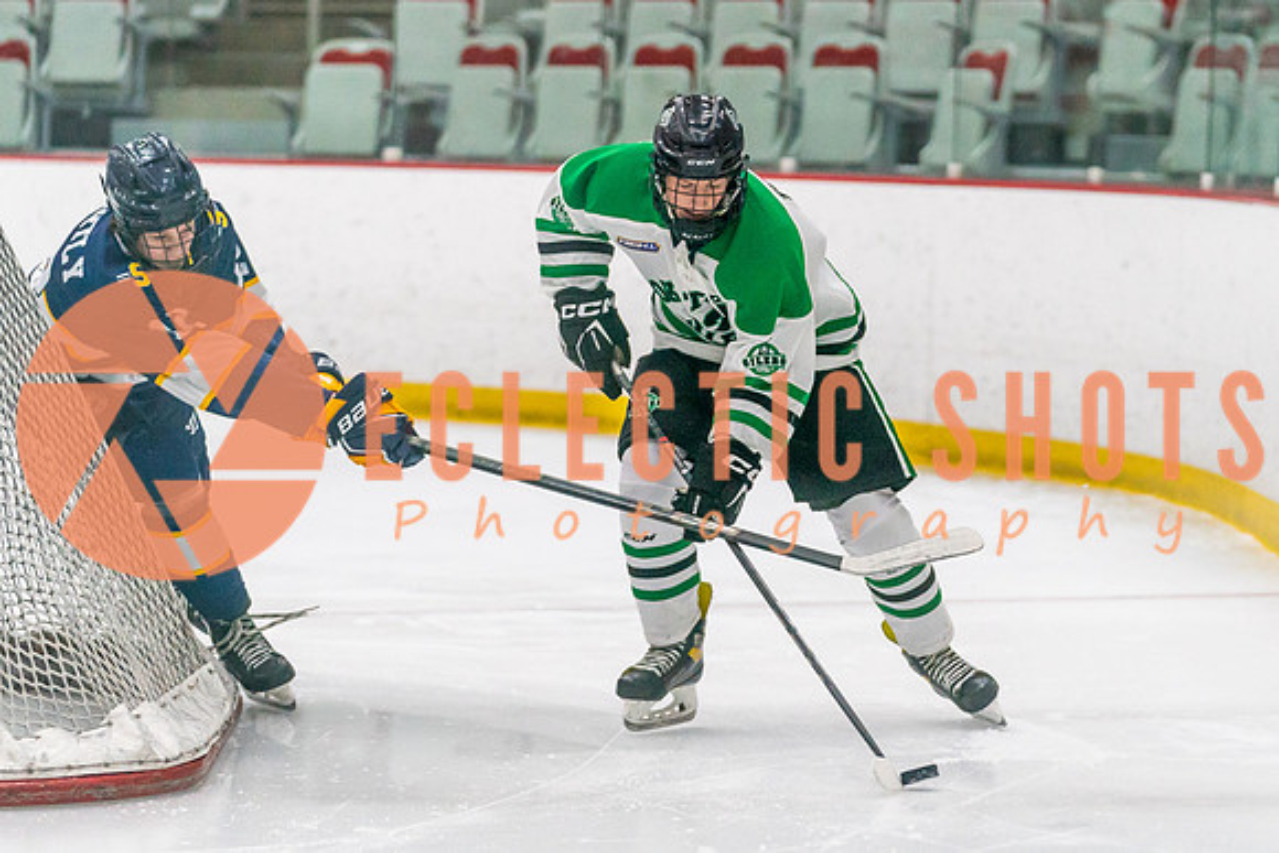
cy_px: 535
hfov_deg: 12.5
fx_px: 5862
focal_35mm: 165
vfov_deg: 8.3
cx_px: 695
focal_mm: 109
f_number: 2.8
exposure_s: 1/1250
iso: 3200
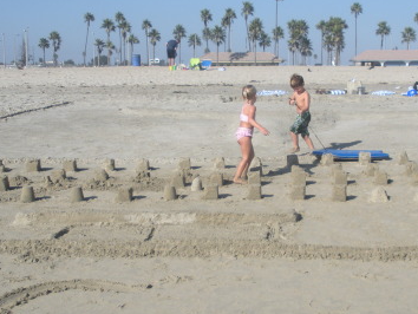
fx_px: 785
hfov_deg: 29.5
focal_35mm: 65
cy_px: 146
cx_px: 294
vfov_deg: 22.6
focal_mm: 6.3
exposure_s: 1/821
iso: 64
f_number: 3.5
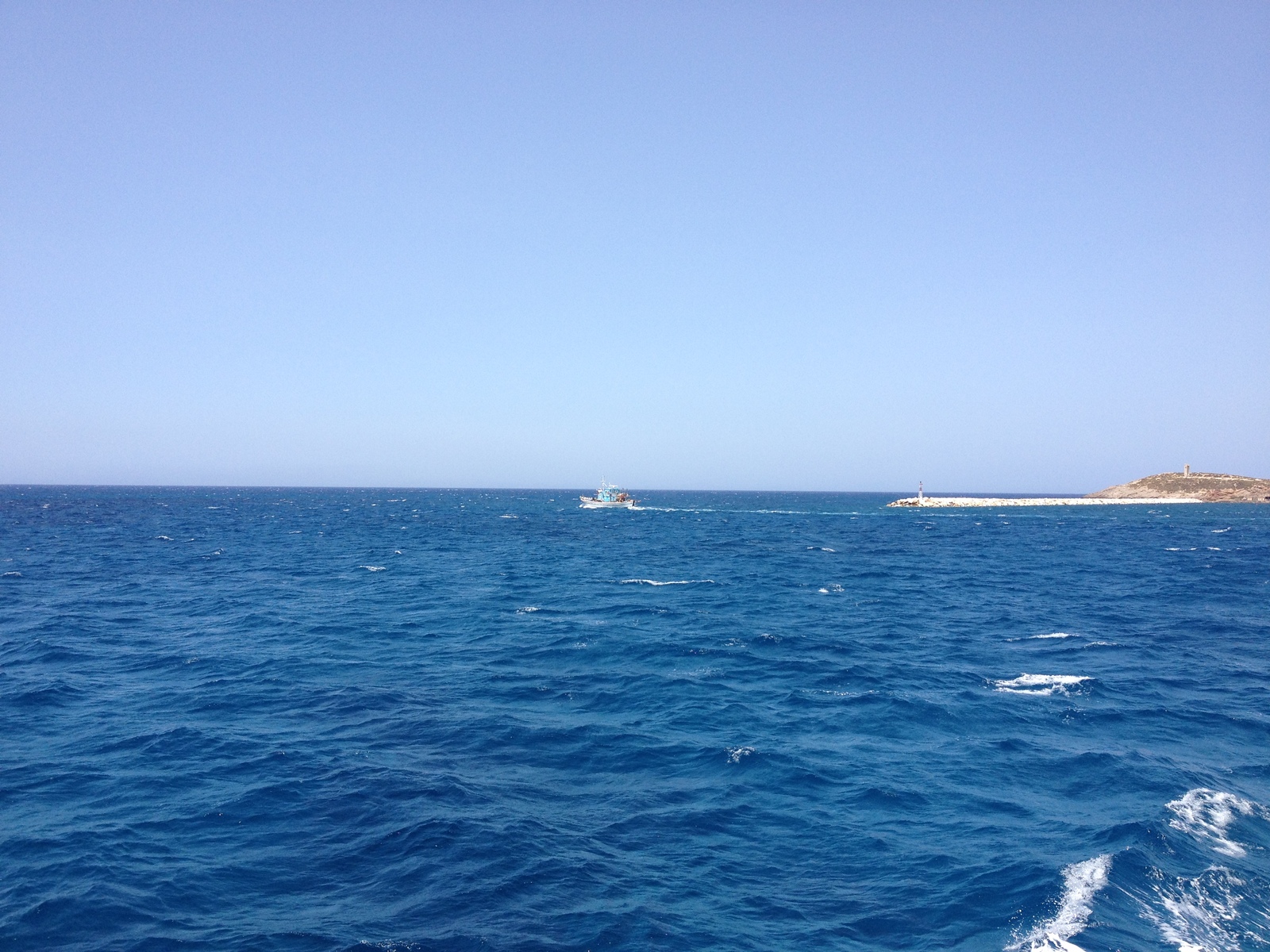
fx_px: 1284
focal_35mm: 35
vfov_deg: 40.7
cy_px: 476
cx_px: 635
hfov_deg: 52.6
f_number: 2.4
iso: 50
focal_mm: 4.28
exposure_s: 1/1493
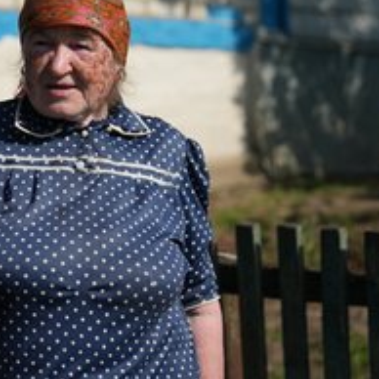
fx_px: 1524
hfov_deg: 14.1
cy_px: 124
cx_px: 80
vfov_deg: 14.2
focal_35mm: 123
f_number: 2.8
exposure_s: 1/1600
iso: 500
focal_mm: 70
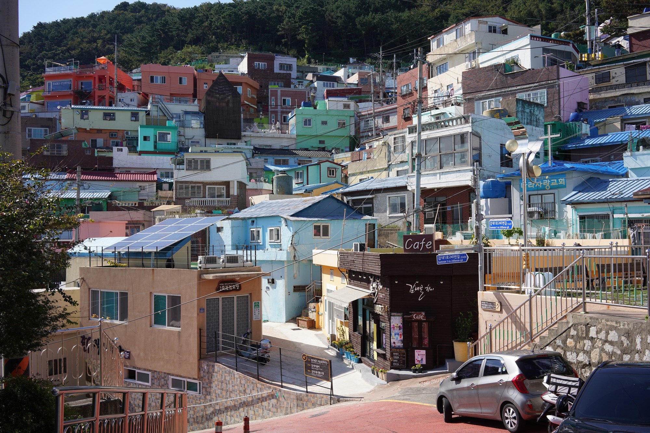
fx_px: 632
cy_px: 216
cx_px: 325
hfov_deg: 54.4
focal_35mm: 35
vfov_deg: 37.9
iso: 100
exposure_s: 1/125
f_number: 10
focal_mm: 35
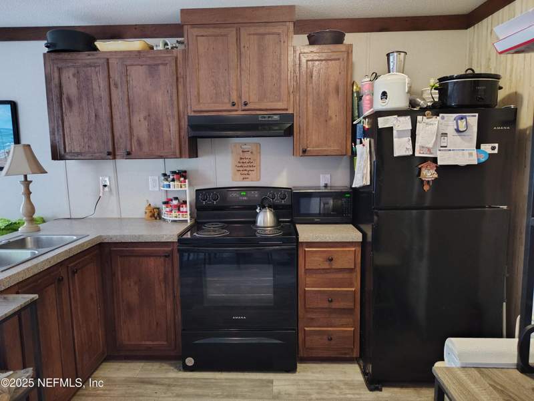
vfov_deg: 56.9
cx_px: 267
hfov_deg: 71.5
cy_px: 200
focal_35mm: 24
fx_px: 371
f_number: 1.8
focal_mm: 5.56
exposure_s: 1/30
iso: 3197
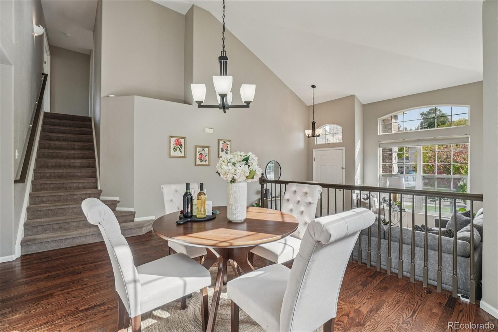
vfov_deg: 77.3
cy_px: 166
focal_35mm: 15
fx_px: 207
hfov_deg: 100.4
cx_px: 249
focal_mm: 10
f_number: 8
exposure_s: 1/125
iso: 400
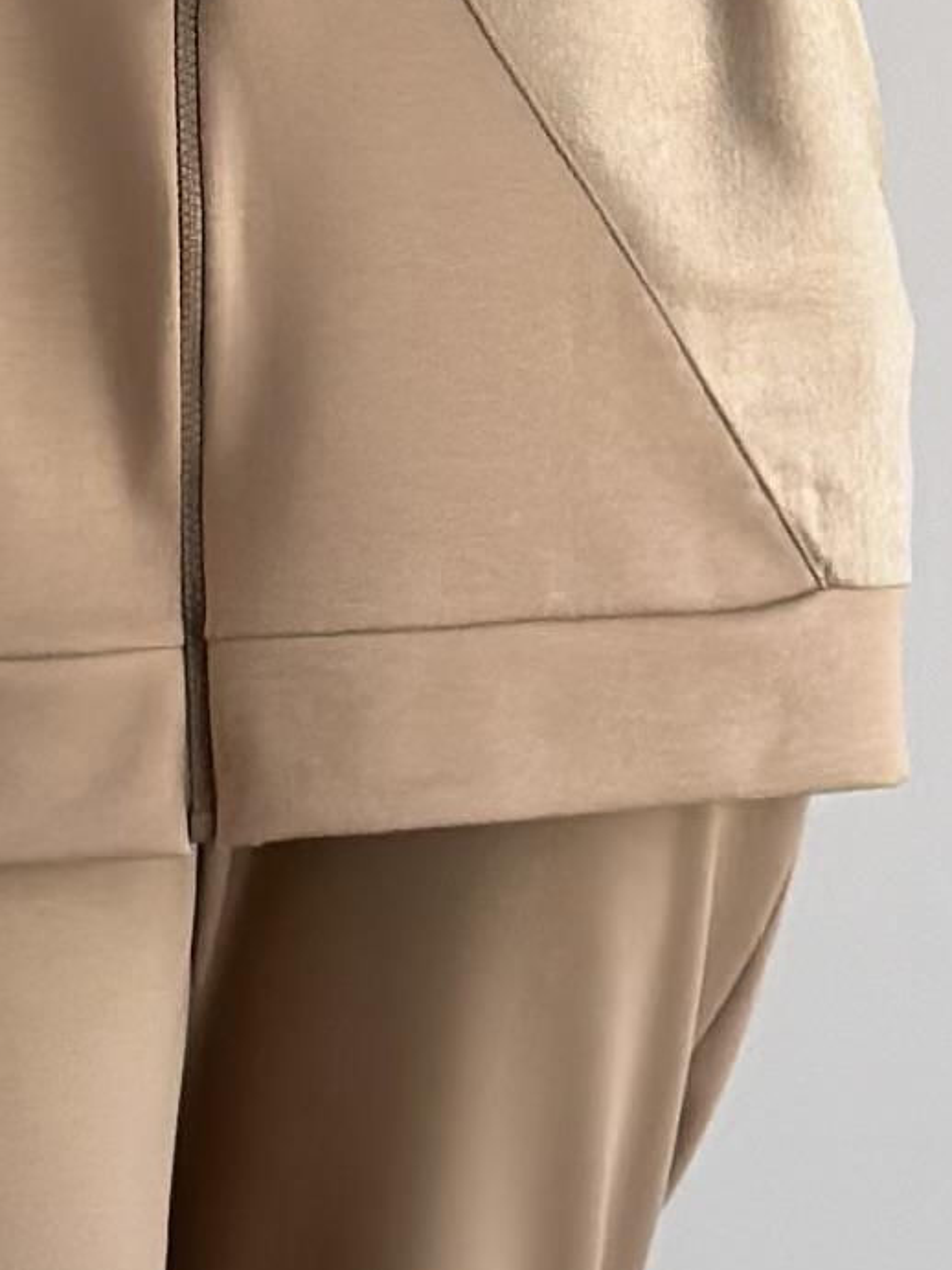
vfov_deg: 7.0
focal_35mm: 280
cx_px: 191
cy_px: -320
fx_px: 10270
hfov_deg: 5.3
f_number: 1.78
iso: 80
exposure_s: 1/546
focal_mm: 6.86
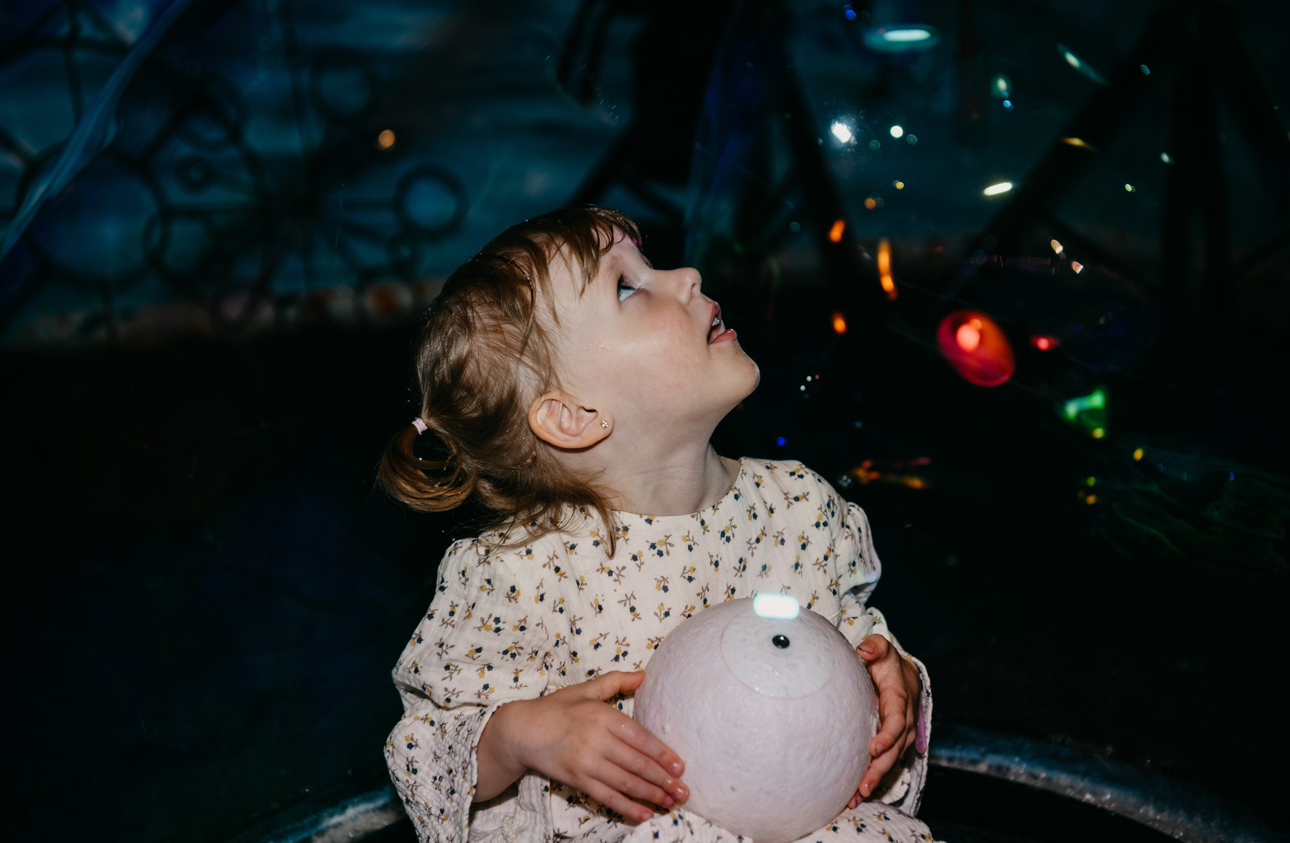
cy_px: 405
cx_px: 657
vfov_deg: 23.7
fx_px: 2008
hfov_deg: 35.6
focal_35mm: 56
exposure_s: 1/160
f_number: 3.5
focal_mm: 55
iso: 100
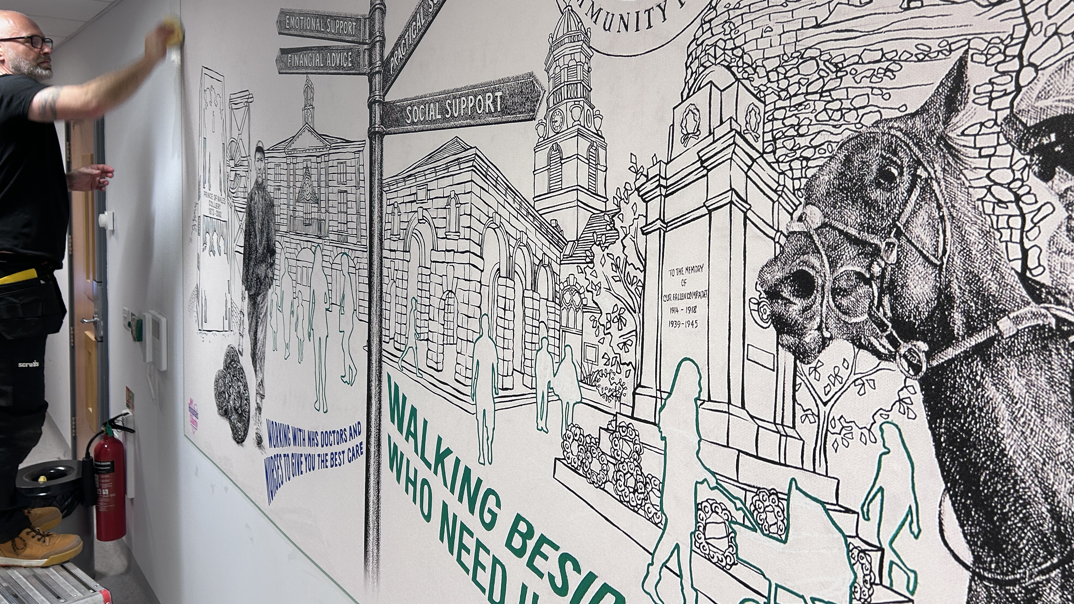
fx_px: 826
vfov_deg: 39.9
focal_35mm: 29
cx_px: 525
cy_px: 227
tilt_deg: -4.0
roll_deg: -1.1
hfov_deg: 66.1
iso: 64
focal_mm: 5.7
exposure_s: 1/50
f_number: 1.5
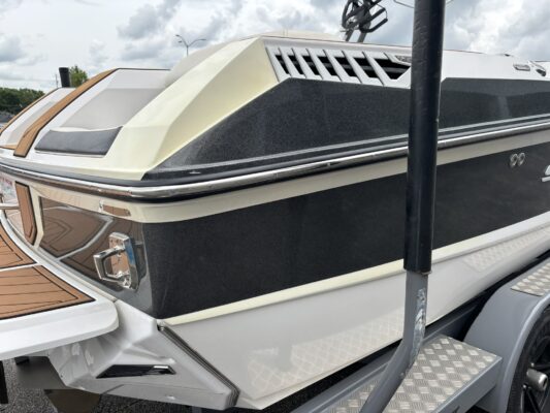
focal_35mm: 26
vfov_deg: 53.1
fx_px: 413
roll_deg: -1.3
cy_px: 206
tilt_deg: -12.5
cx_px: 275
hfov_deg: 67.3
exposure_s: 1/2342
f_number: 1.6
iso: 50
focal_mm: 5.96
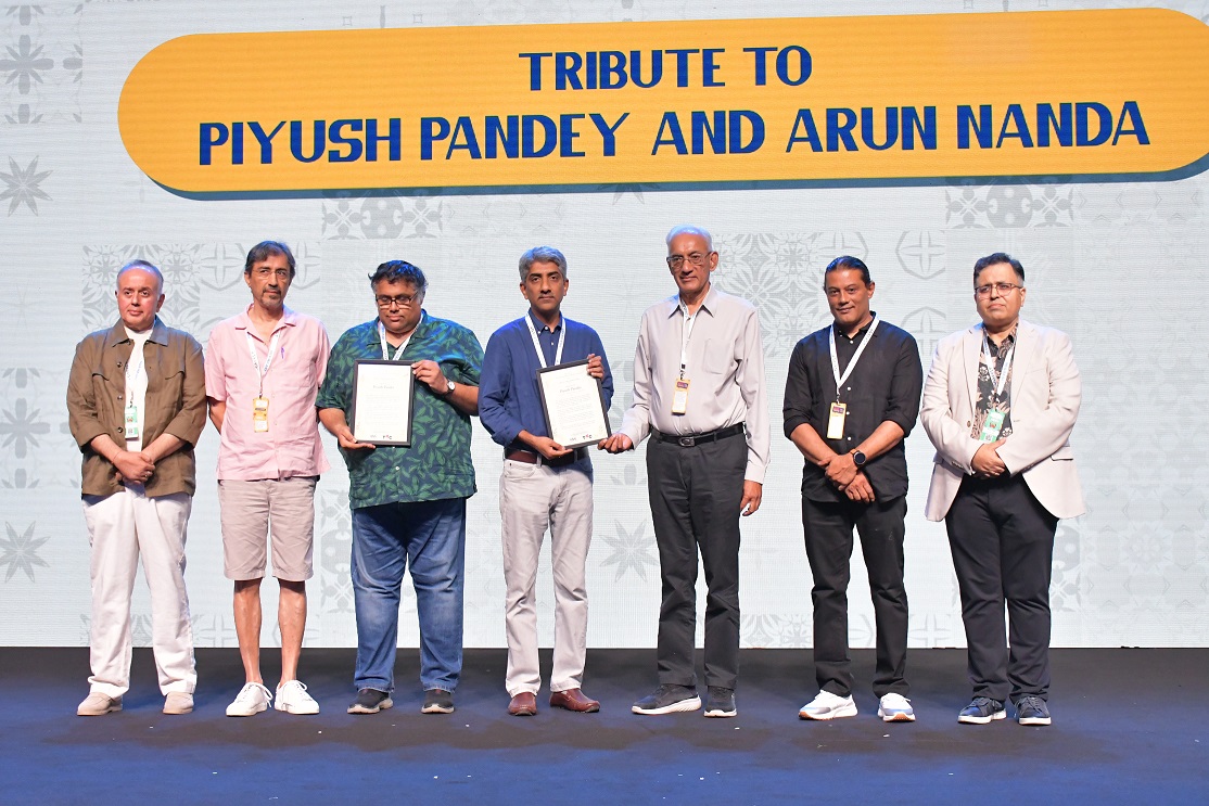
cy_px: 403
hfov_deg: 38.2
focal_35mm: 52
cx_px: 604
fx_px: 1746
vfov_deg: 26.0
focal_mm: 35
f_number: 5.6
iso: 4500
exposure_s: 1/350
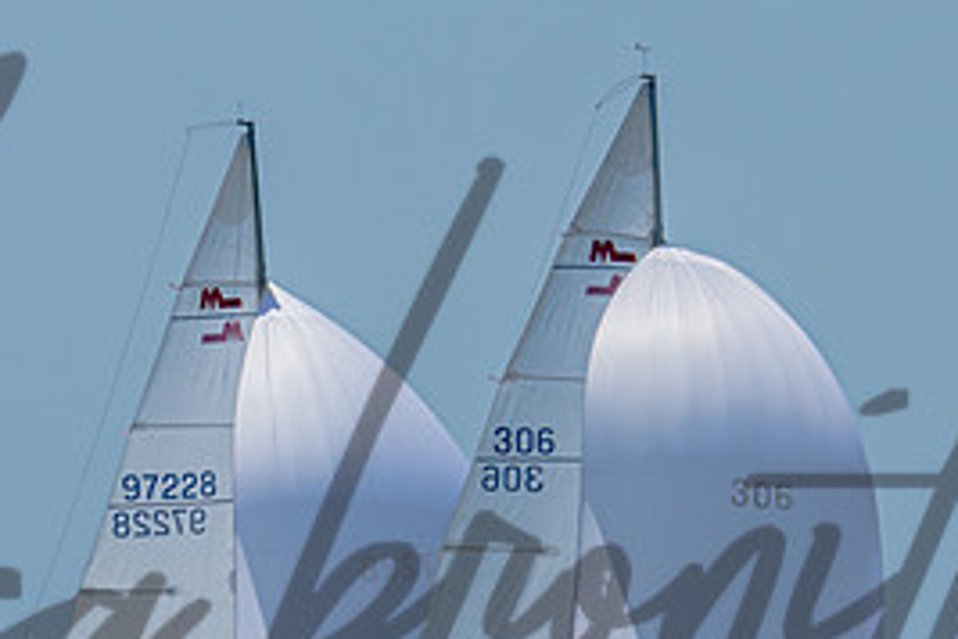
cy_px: 430
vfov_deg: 1.3
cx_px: 333
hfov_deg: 1.9
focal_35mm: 1088
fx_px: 28951
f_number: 5.6
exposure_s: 1/2000
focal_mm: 270
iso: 200
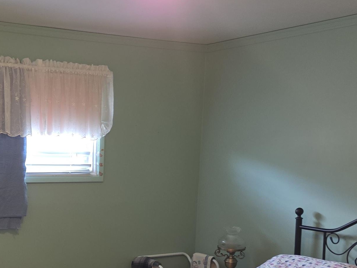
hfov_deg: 32.4
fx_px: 598
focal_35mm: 58
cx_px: 73
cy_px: 229
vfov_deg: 24.7
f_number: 1.8
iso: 1250
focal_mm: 5.4
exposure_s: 1/15
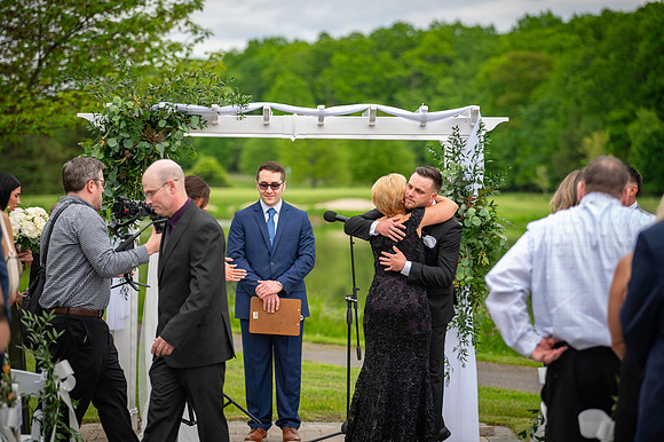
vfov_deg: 10.6
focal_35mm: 129
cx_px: 332
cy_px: 221
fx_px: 2382
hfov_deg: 15.9
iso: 100
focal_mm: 120
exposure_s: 1/320
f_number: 2.8
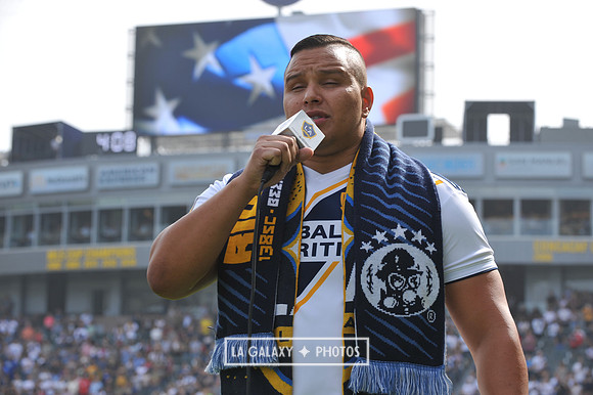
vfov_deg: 13.4
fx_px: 1679
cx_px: 296
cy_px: 198
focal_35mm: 102
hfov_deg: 20.0
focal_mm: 102
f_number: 9
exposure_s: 1/250
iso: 200
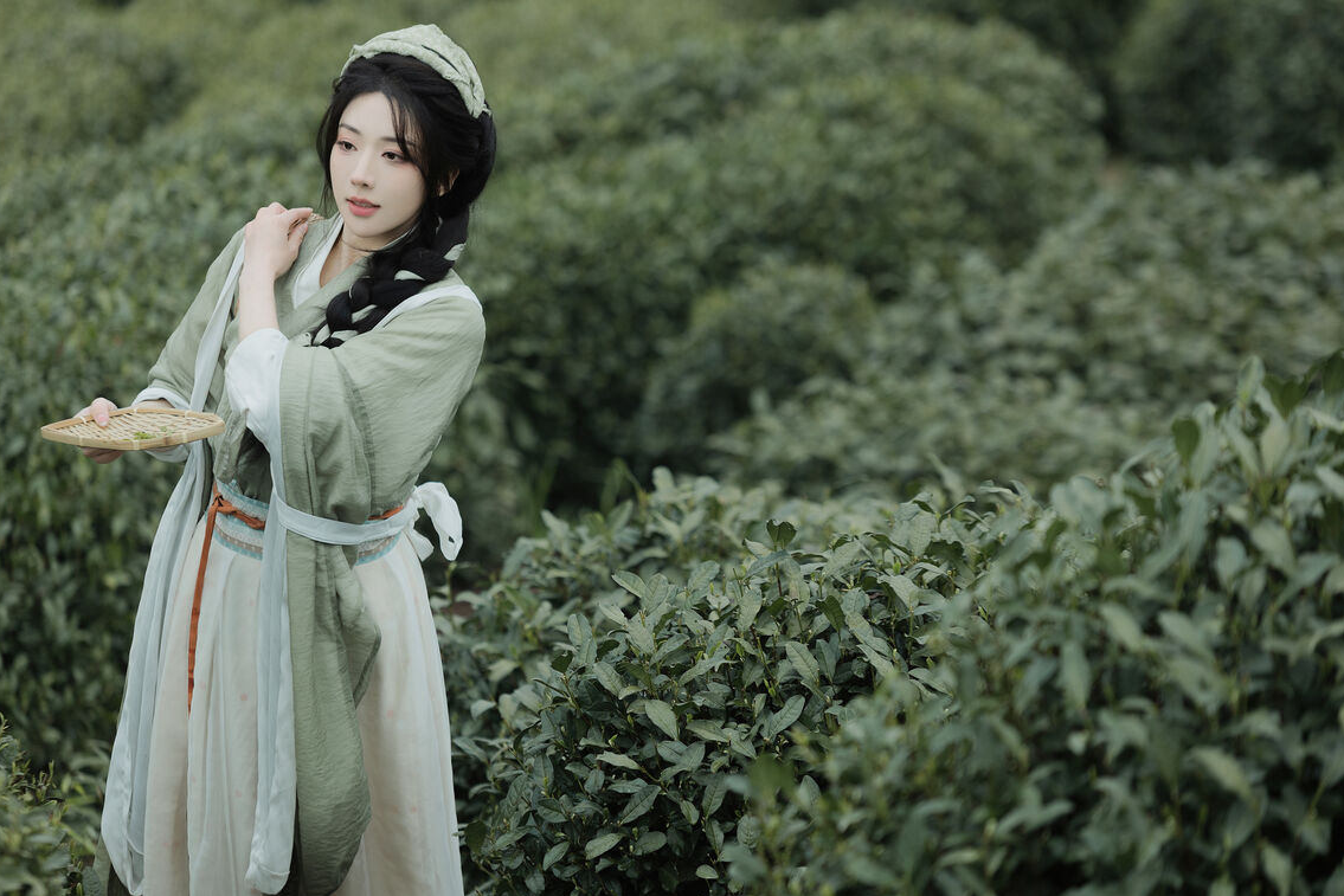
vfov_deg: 7.4
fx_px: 6907
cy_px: 426
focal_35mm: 185
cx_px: 639
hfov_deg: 11.1
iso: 320
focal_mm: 175
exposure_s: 1/800
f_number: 4
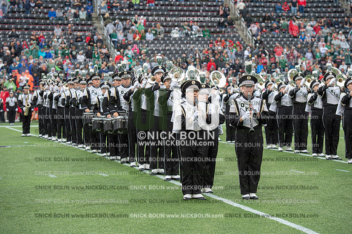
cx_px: 176
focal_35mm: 112
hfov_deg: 18.3
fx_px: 1094
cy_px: 117
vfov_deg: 12.2
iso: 400
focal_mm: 112
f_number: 4
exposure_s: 1/500
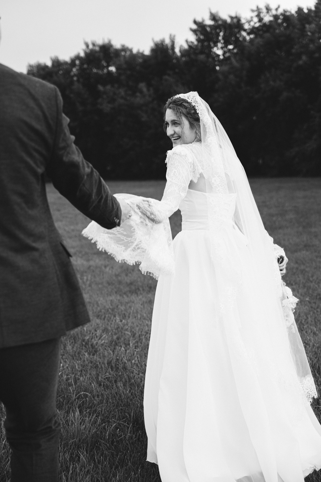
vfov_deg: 42.7
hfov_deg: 29.2
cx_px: 160
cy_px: 241
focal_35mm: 46
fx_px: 615
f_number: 2.8
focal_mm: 46
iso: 100
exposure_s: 1/400
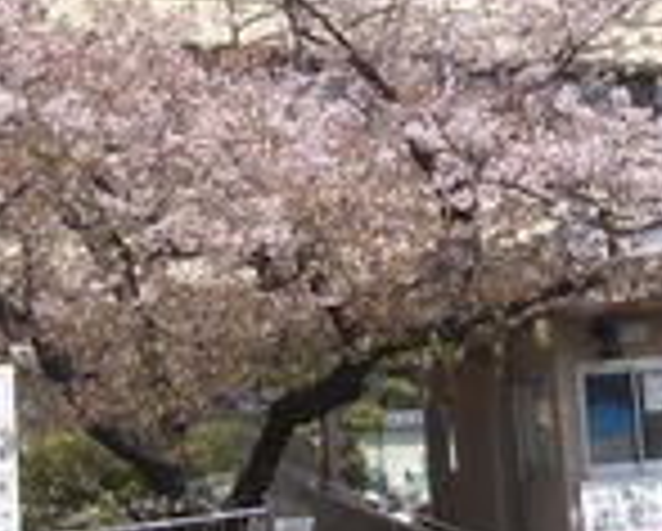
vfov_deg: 16.5
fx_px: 1825
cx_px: 423
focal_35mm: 93
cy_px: 184
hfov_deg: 20.5
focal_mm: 5.8
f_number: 4.3
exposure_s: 1/400
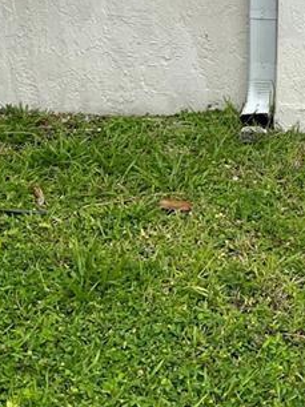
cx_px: 541
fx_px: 1200
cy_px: -133
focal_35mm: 102
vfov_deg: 17.9
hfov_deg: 13.1
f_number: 1.5
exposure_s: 1/1669
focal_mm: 5.7
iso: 50
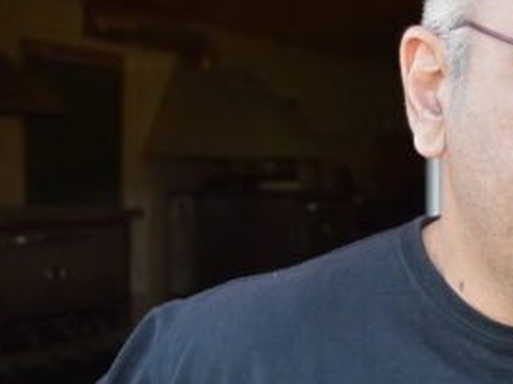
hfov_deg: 20.3
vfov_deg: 15.5
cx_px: 444
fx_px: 1407
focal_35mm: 95
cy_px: 237
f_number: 5
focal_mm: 26
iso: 450
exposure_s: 1/200
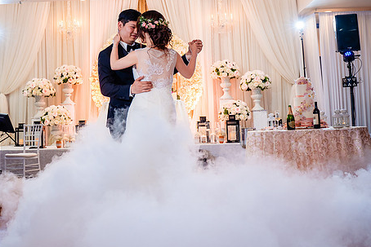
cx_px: 140
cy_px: 88
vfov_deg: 29.1
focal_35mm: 46
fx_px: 474
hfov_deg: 42.4
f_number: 3.5
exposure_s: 1/160
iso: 1000
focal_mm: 28
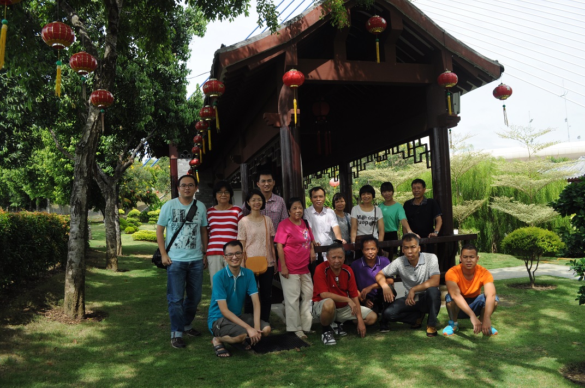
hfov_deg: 67.4
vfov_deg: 47.8
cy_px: 194
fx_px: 438
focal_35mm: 27
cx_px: 292
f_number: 7.1
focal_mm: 18
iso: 320
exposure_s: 1/400
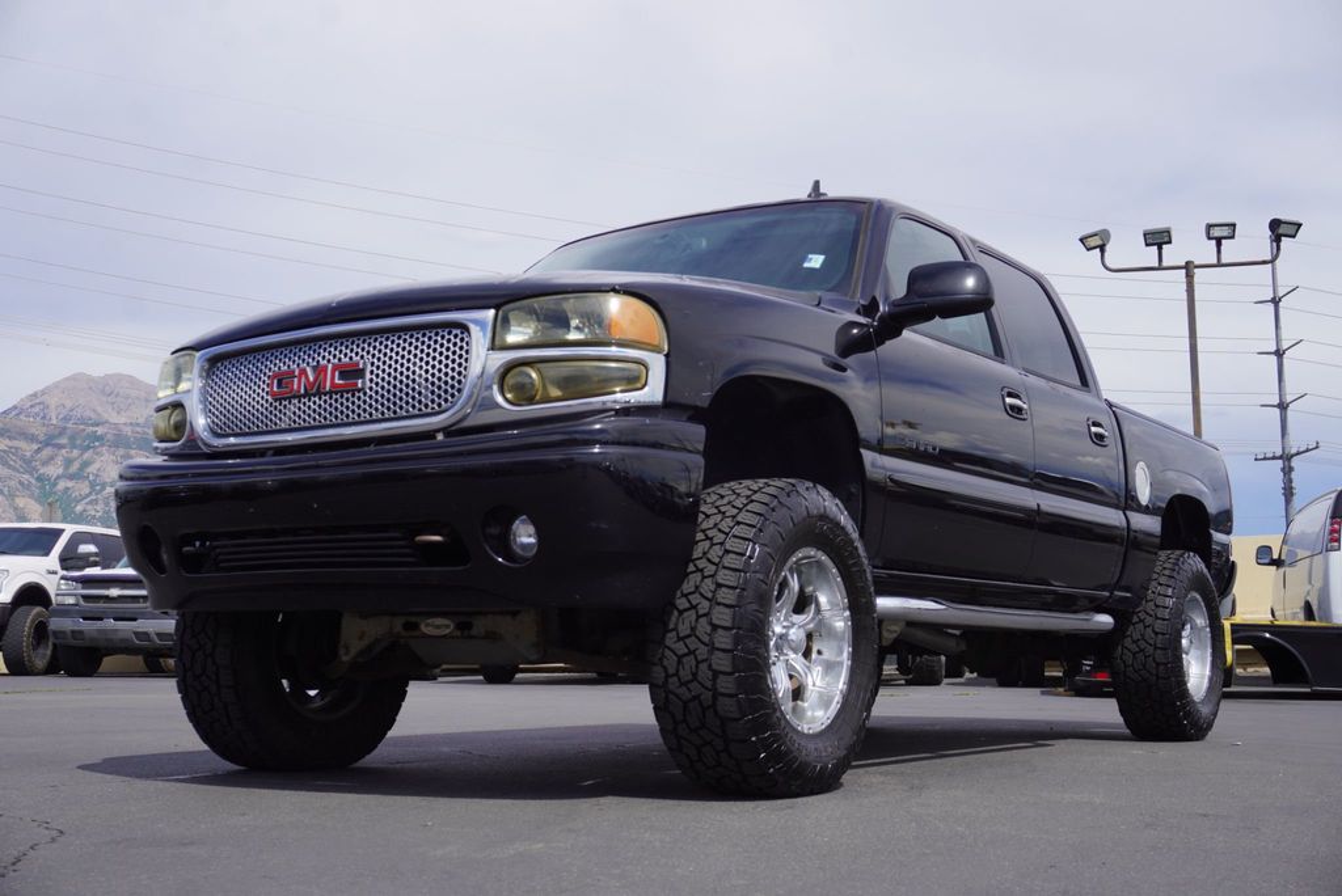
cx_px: 671
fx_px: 1622
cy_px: 448
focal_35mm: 44
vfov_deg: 30.9
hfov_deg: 44.9
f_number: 9
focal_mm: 29
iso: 100
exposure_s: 1/320
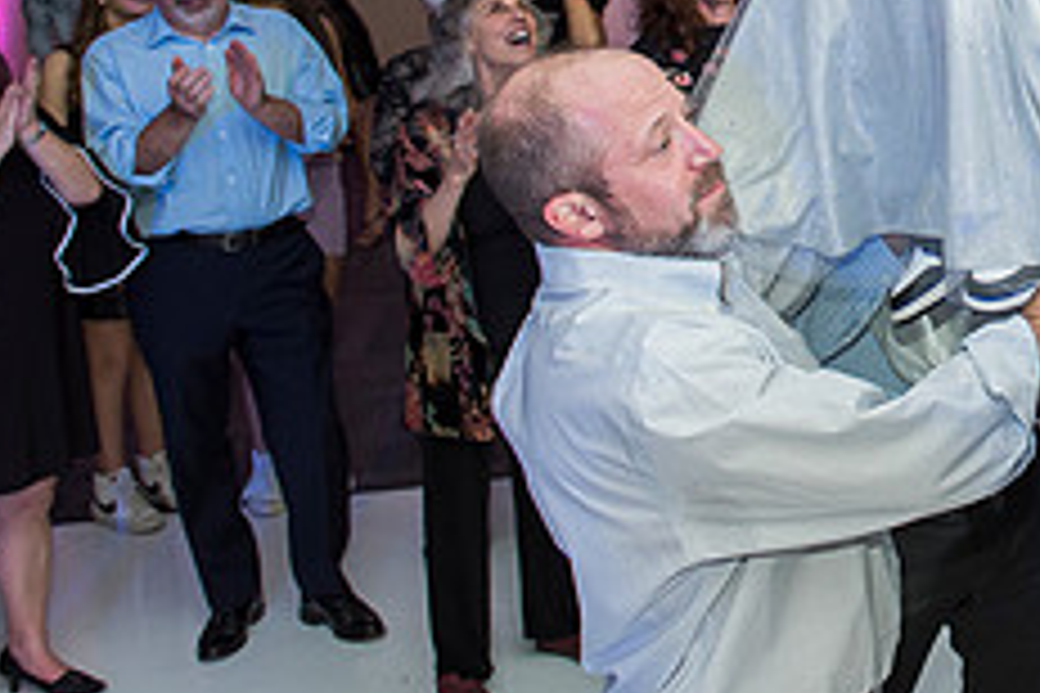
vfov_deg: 21.0
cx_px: 1136
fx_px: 1791
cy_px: -36
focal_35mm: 62
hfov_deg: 29.3
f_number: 4.5
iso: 1000
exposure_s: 1/100
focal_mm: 24
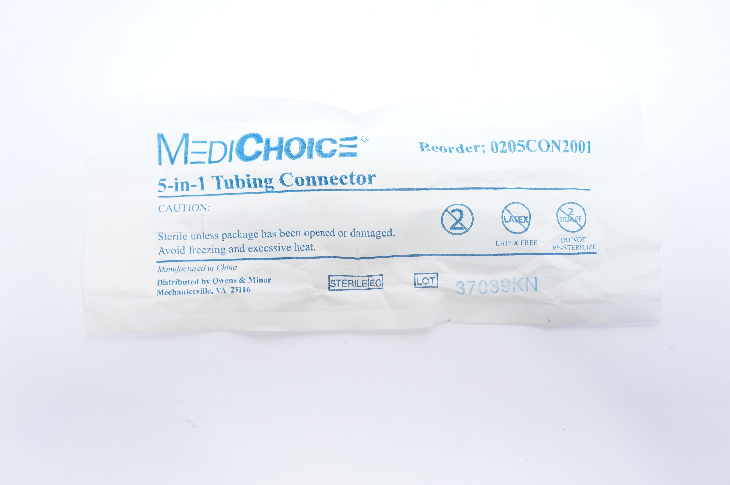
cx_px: 365
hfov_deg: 62.0
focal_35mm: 30
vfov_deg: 43.5
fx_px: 608
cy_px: 242
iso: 1600
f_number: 6.3
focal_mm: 20
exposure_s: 1/50
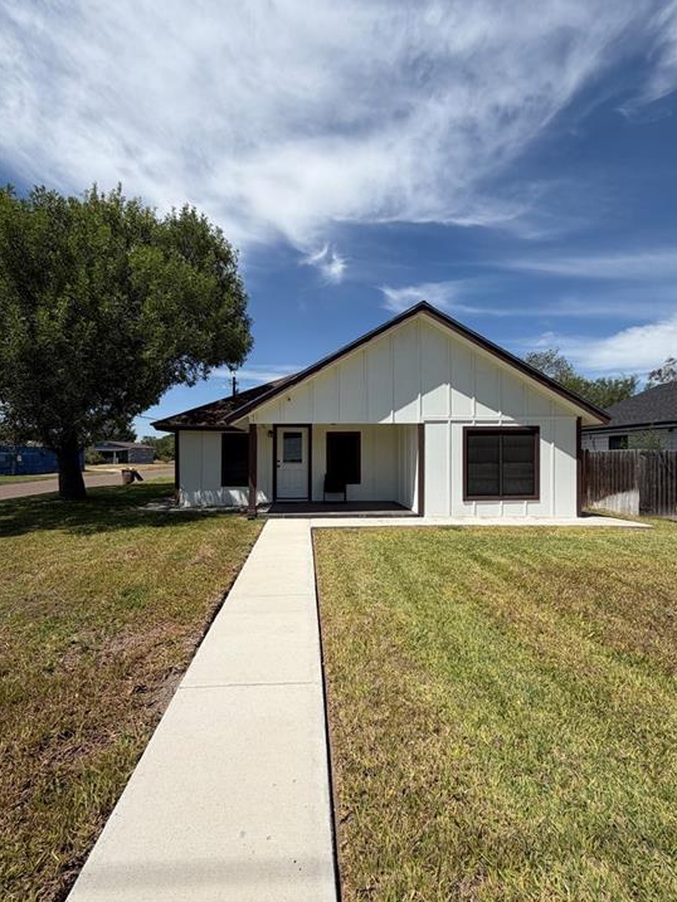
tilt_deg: -0.3
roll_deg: -1.4
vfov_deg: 98.1
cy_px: 460
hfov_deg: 81.8
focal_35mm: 15
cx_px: 337
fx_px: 391
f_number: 2.2
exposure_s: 1/1368
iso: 20
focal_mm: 2.22
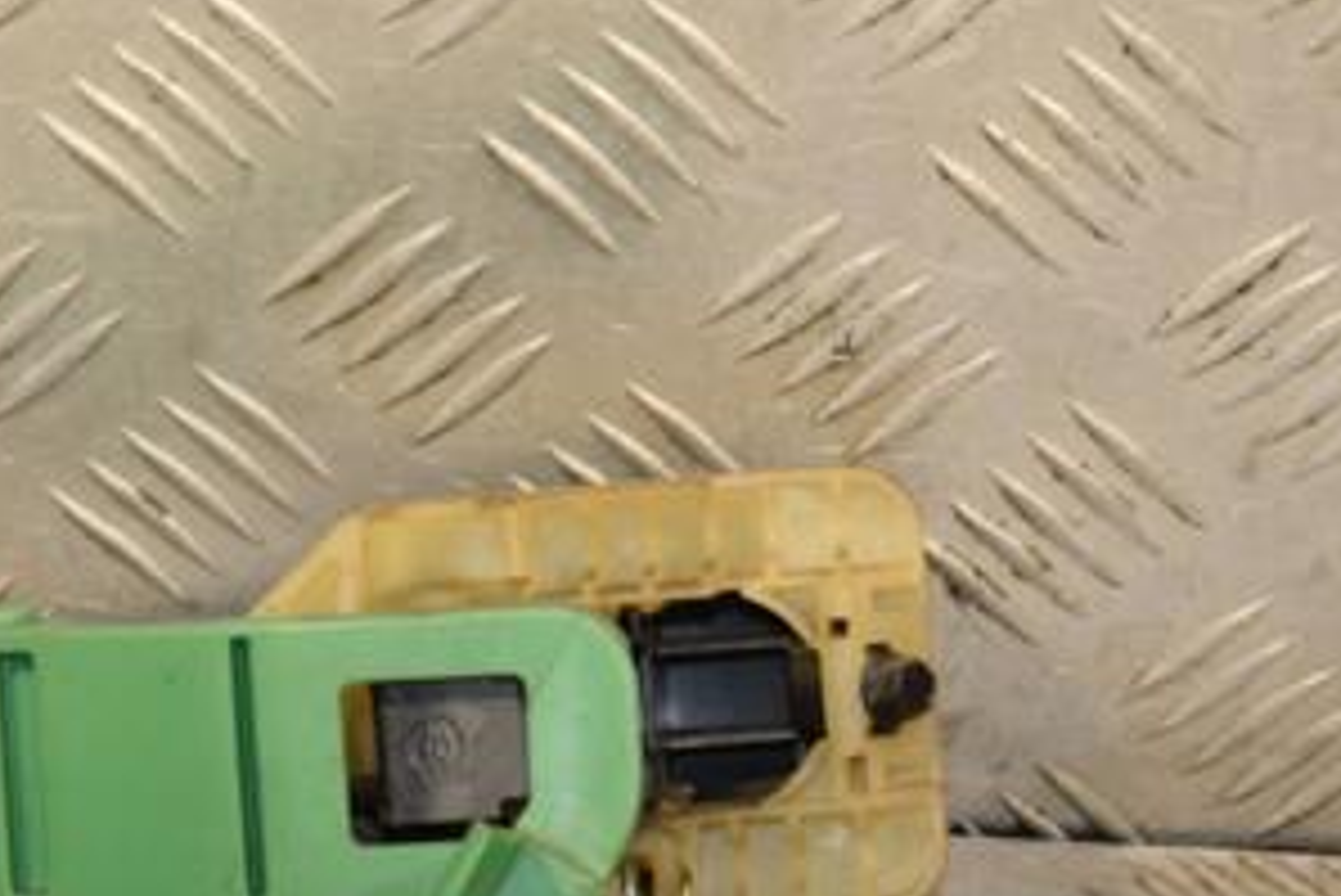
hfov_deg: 11.7
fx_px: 6522
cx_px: 428
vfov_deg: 7.9
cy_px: 504
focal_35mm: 175
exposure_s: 1/200
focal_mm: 58
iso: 800
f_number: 6.3
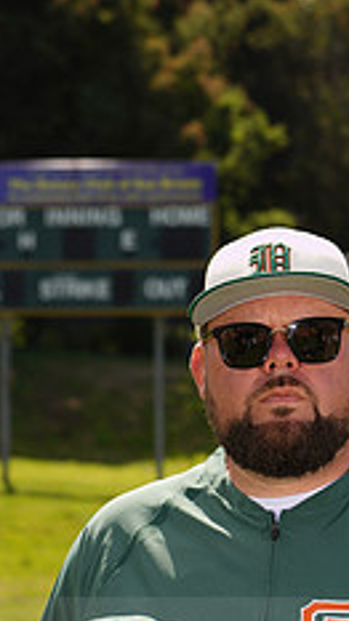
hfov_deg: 4.7
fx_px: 4295
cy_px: 634
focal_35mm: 261
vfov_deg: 8.2
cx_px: 127
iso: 80
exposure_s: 1/160
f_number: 9
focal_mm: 100
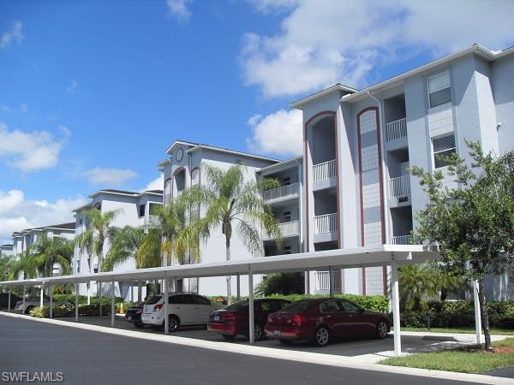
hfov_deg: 54.0
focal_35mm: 34
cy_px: 192
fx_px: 505
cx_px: 257
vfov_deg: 41.8
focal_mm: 6.3
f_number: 7
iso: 80
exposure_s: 1/250
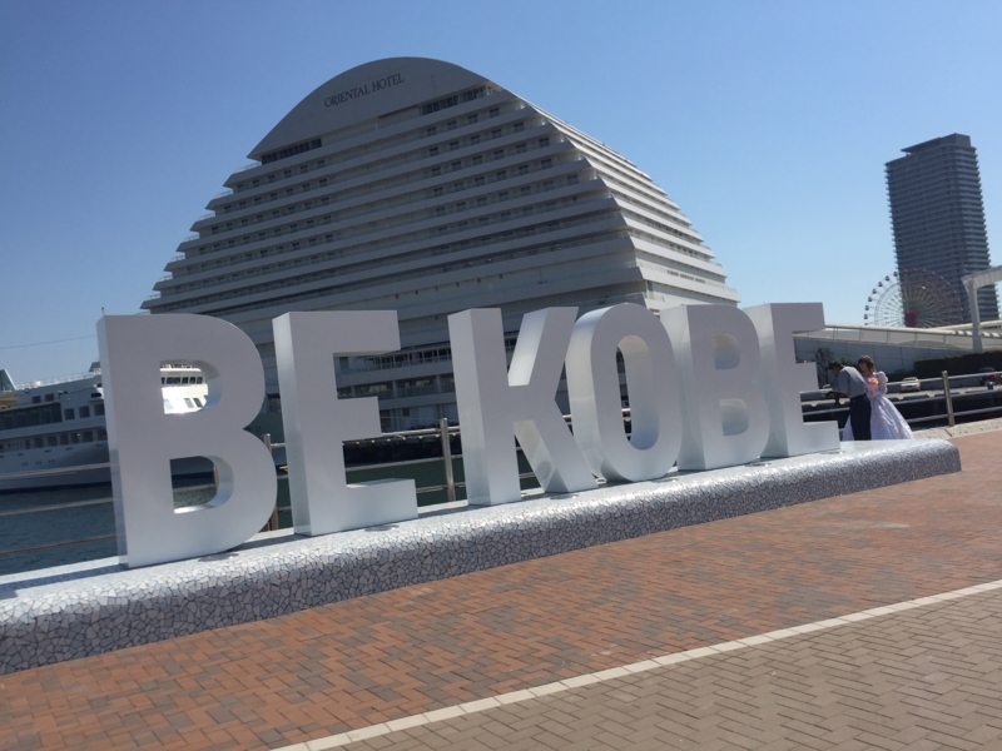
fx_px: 839
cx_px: 501
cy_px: 376
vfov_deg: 48.2
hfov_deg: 61.7
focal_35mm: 29
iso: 32
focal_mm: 4.15
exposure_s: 1/3968
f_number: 2.2
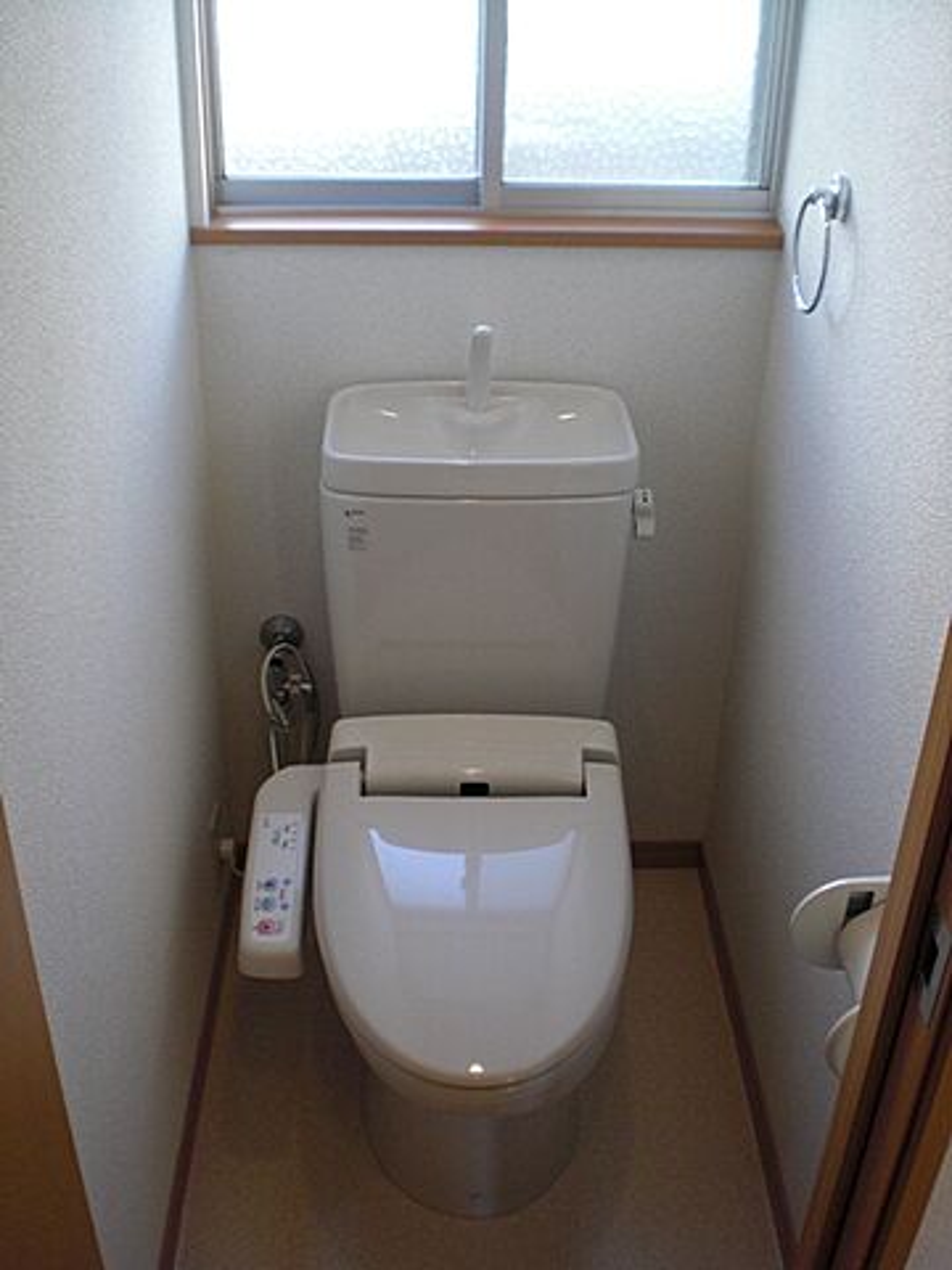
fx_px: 1393
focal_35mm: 38
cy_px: 635
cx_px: 476
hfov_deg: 37.7
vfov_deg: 49.0
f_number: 3.1
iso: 200
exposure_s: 1/100
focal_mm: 6.3
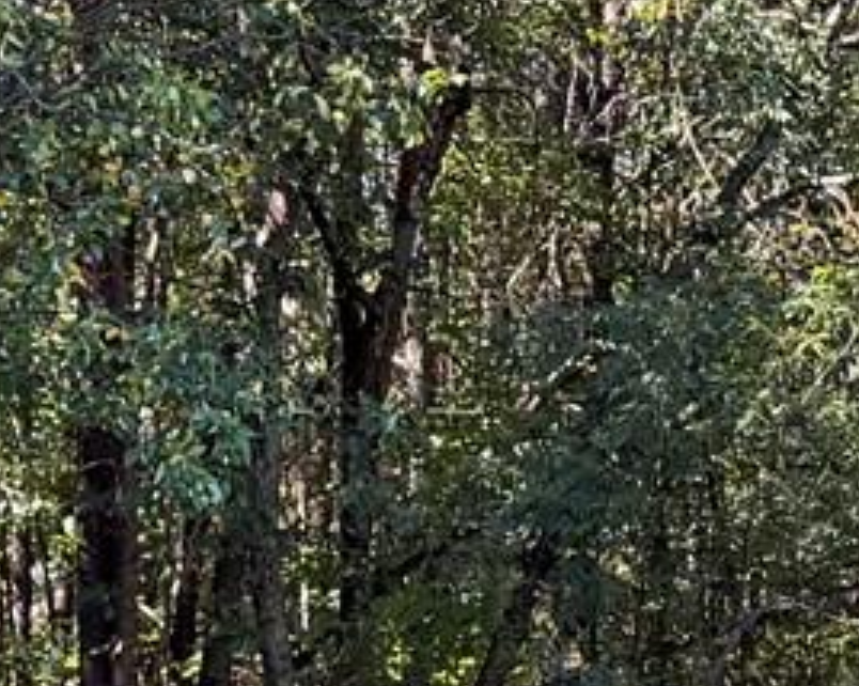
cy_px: 891
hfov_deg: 10.7
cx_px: -96
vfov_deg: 8.5
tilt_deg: +2.6
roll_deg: -0.6
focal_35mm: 179
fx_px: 4547
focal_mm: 6.76
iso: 100
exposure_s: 1/342
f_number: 1.78
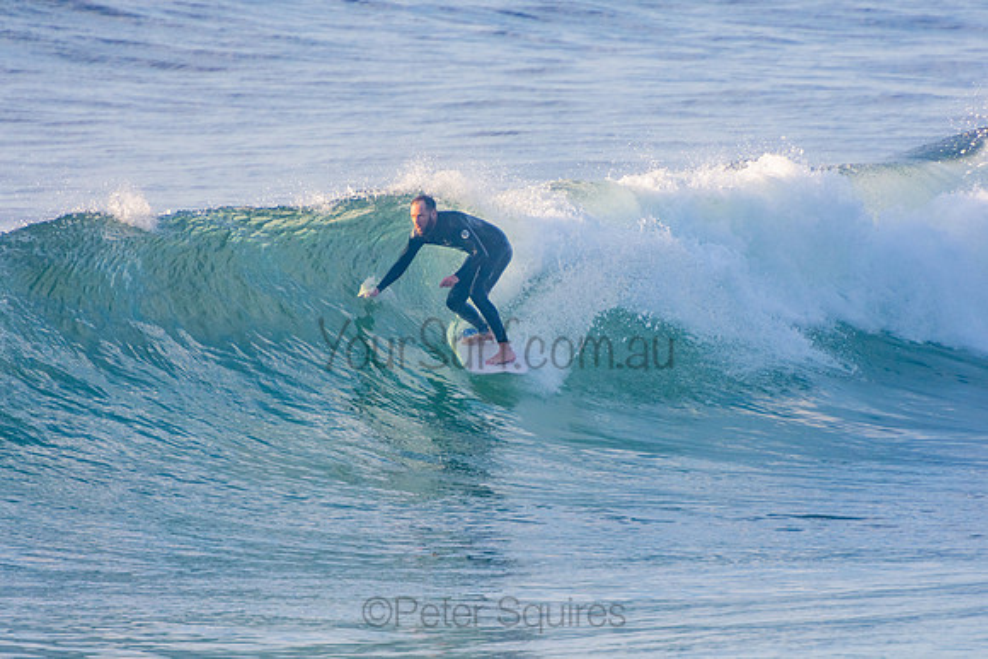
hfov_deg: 3.3
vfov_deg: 2.2
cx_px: 494
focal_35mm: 621
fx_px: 17056
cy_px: 330
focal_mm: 400
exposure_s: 1/1250
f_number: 5.6
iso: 450
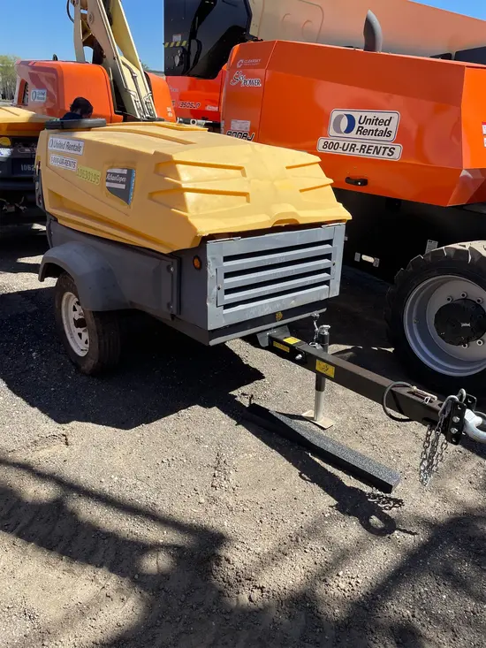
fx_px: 487
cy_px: 324
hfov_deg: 53.1
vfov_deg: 67.3
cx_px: 243
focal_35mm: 26
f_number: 1.6
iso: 50
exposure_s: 1/2747
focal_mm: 4.2
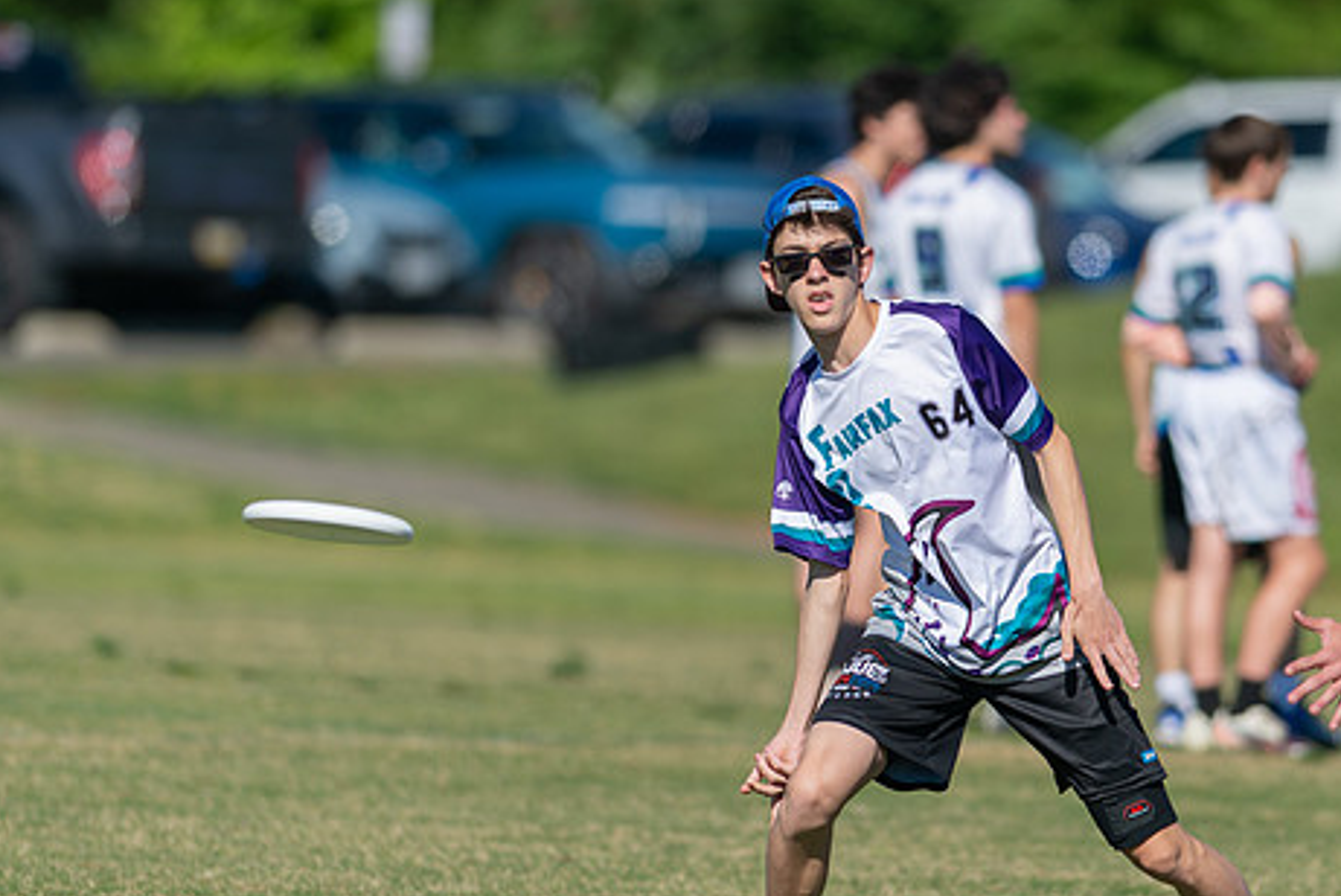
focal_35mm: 541
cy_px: 374
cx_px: 994
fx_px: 20164
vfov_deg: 2.5
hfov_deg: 3.8
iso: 100
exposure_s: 1/4000
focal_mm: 300
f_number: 2.8
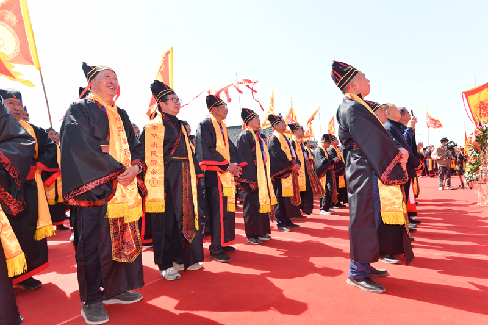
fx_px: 325
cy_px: 162
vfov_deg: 53.1
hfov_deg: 73.8
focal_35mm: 24
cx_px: 244
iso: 125
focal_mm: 24
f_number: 5.6
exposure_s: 1/125
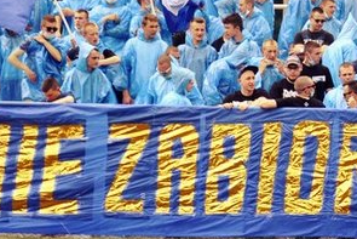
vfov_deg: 5.2
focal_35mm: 264
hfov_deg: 7.8
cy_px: 31
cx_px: 376
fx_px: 2619
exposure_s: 1/640
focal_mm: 80
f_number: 4.2
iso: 200
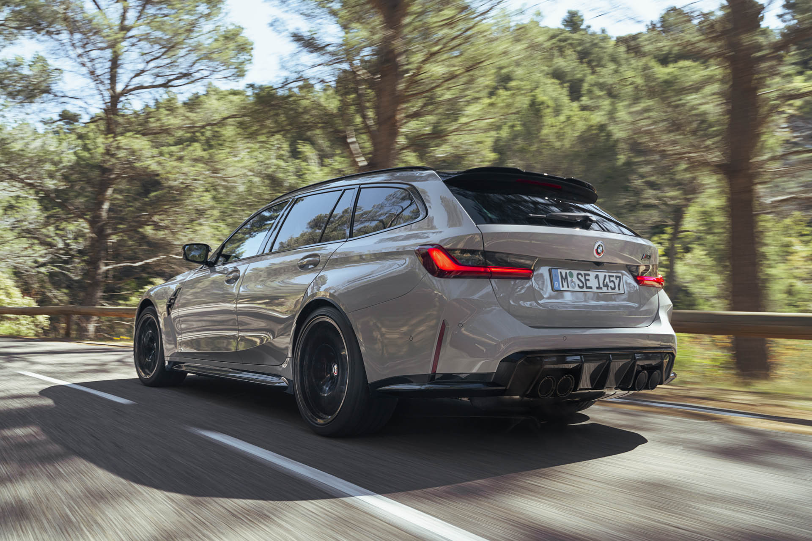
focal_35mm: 33
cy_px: 270
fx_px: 744
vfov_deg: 40.0
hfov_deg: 57.2
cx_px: 406
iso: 125
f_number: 10
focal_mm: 33
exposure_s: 1/30
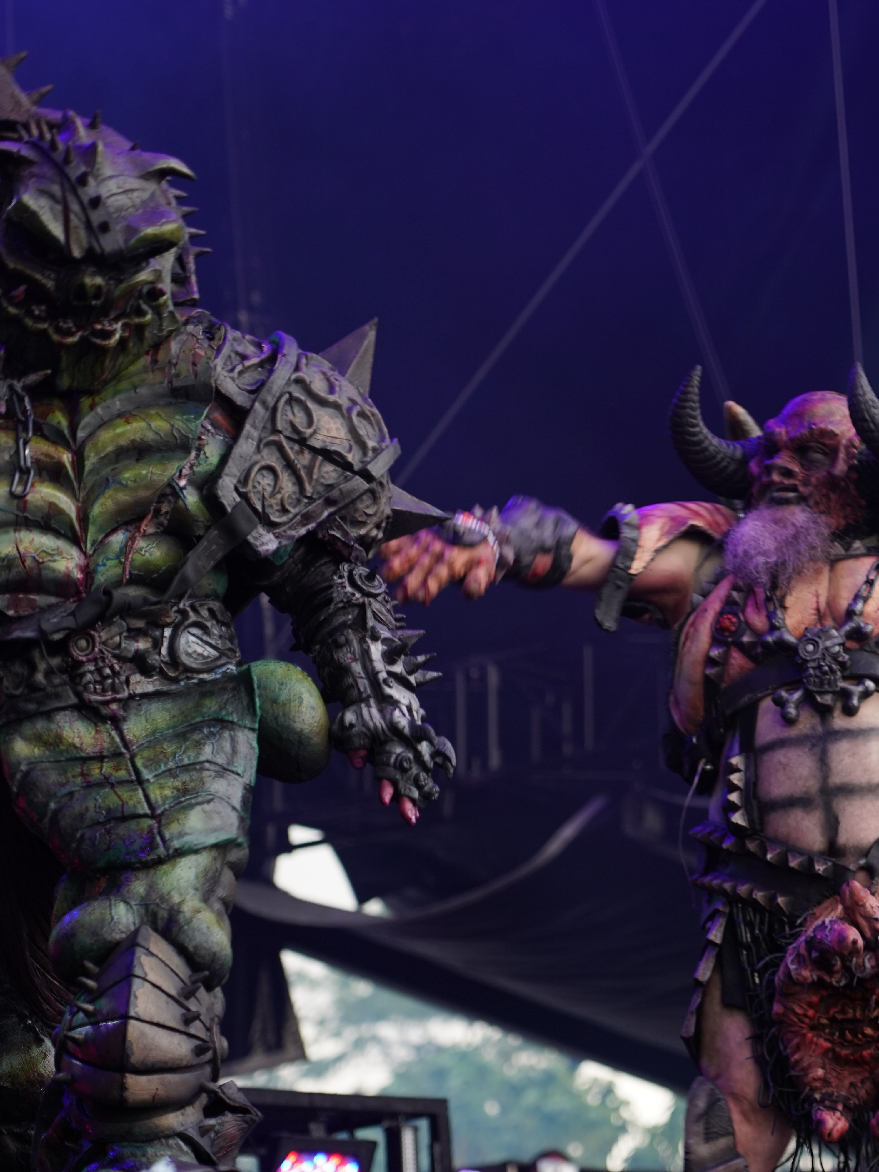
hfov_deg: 9.7
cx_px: 771
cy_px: 584
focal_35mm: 152
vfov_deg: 13.0
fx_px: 5146
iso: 250
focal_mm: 105
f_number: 4
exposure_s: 1/125
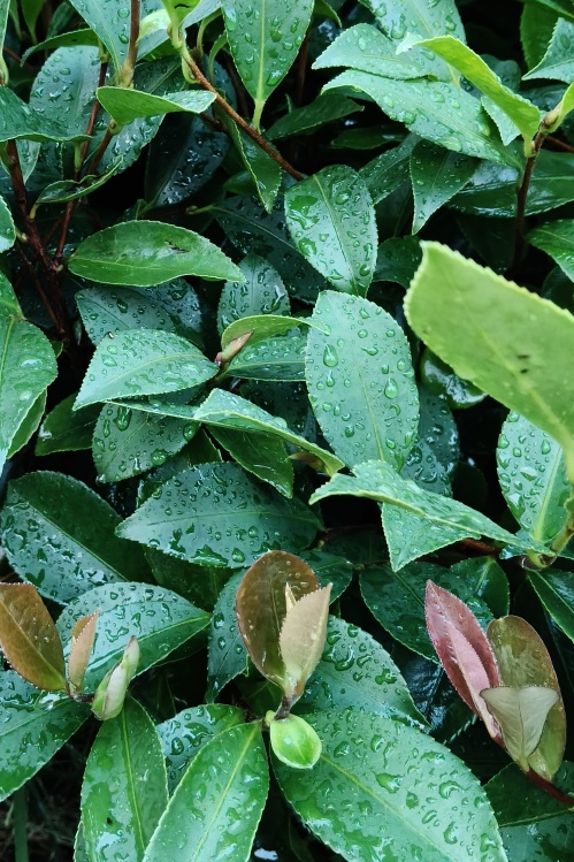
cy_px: 333
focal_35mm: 40
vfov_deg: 48.1
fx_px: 957
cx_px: 156
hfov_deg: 32.9
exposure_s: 1/60
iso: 800
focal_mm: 3.96
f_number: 1.8
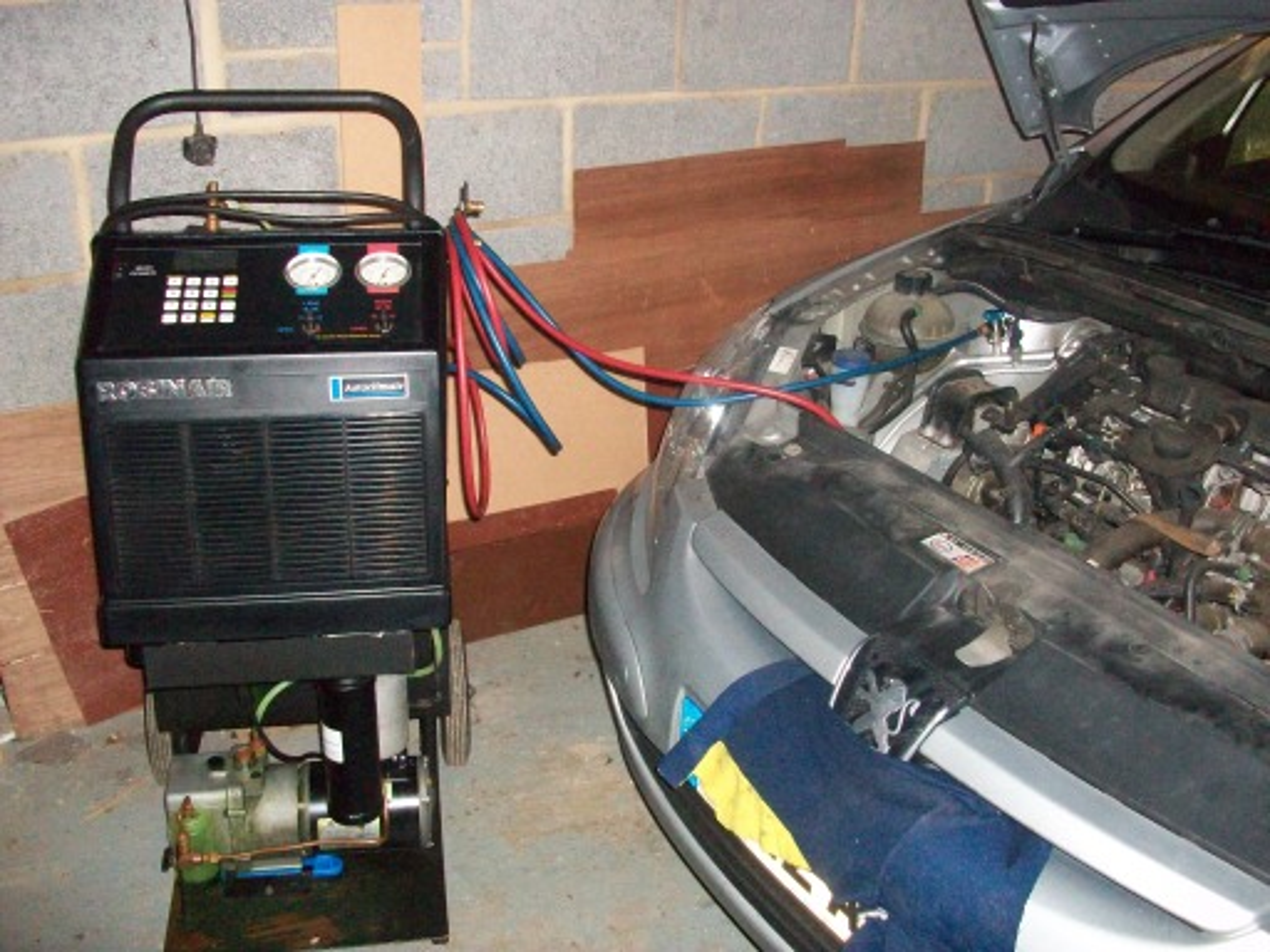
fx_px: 1247
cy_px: 476
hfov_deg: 54.0
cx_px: 635
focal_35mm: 34
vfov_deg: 41.8
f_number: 2.8
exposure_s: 1/125
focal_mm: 5.7
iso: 400
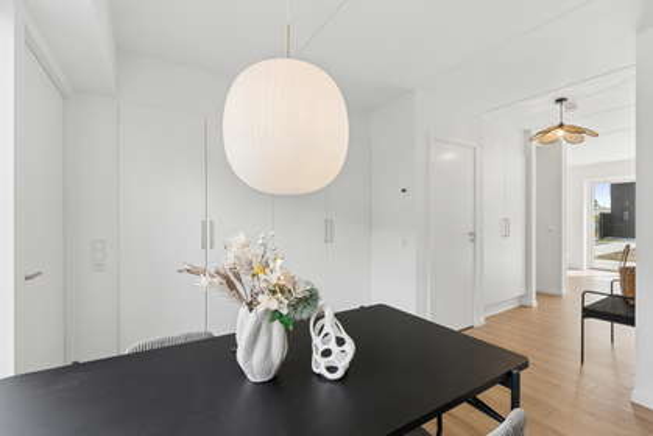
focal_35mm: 16
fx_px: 299
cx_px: 326
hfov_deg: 94.9
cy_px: 218
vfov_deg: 72.1
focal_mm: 11
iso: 200
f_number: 8
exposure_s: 1/50
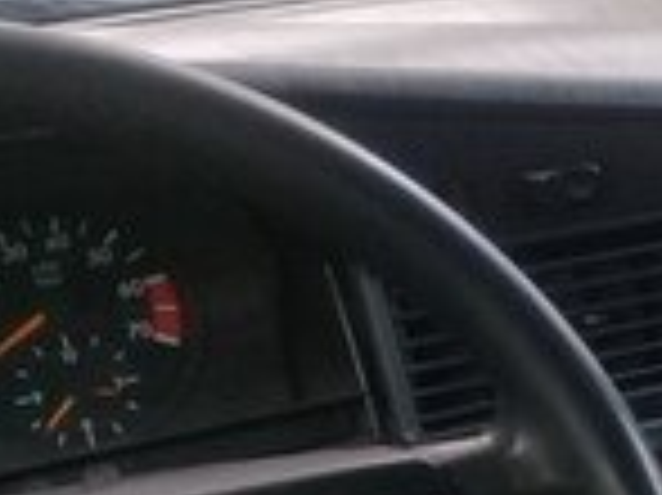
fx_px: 2656
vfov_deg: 10.5
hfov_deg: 12.1
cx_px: 1446
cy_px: 533
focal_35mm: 139
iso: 64
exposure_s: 1/40
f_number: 2.2
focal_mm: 3.3
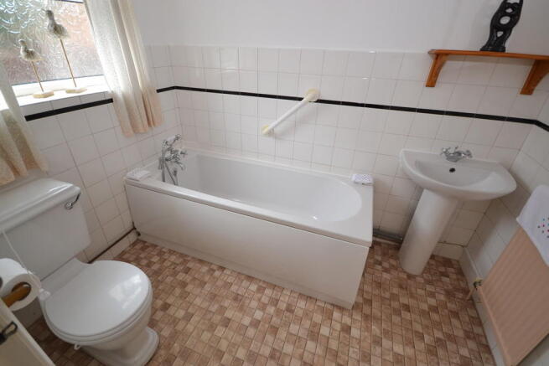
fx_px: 229
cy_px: 183
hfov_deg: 100.4
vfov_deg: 77.4
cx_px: 274
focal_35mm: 15
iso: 500
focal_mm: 10
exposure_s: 1/60
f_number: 4
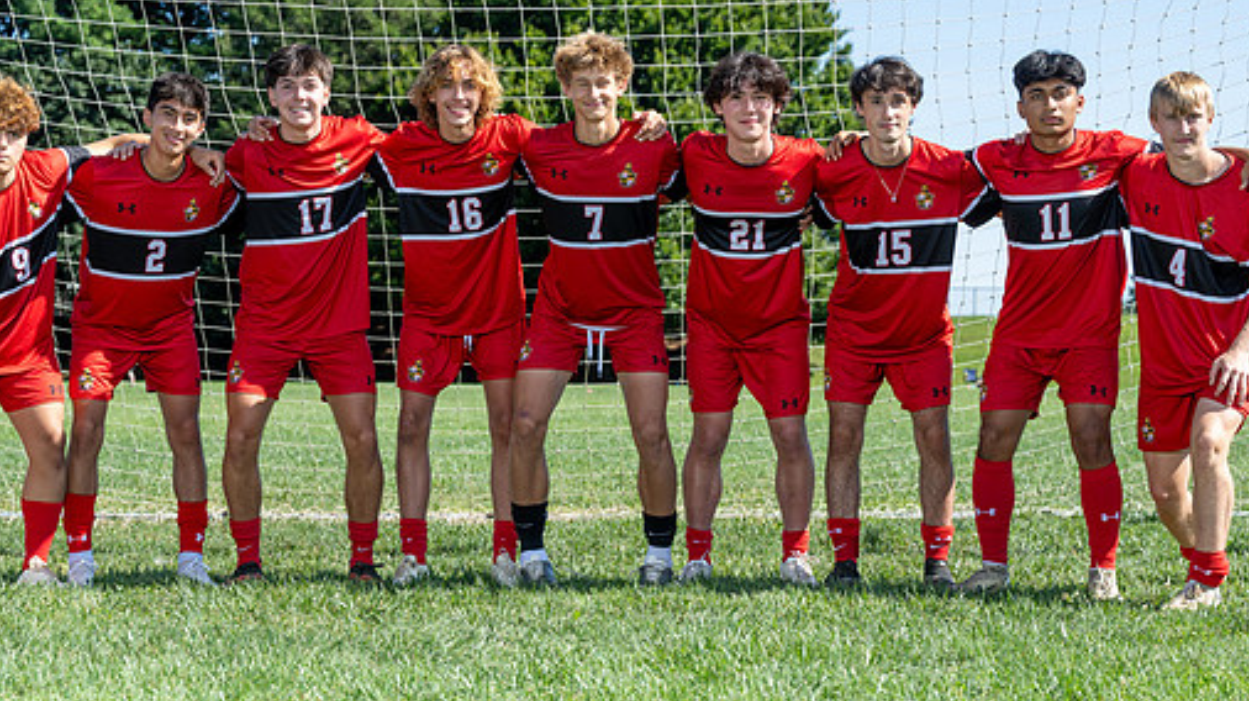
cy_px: 395
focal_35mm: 88
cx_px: 559
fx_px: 2913
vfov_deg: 13.7
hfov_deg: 24.2
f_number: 5.6
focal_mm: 70
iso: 100
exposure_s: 1/200
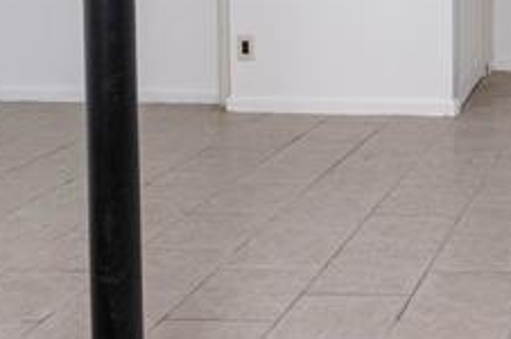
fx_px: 964
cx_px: 635
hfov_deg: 26.0
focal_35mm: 68
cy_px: -111
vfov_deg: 18.5
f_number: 6.4
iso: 800
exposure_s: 1/60
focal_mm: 10
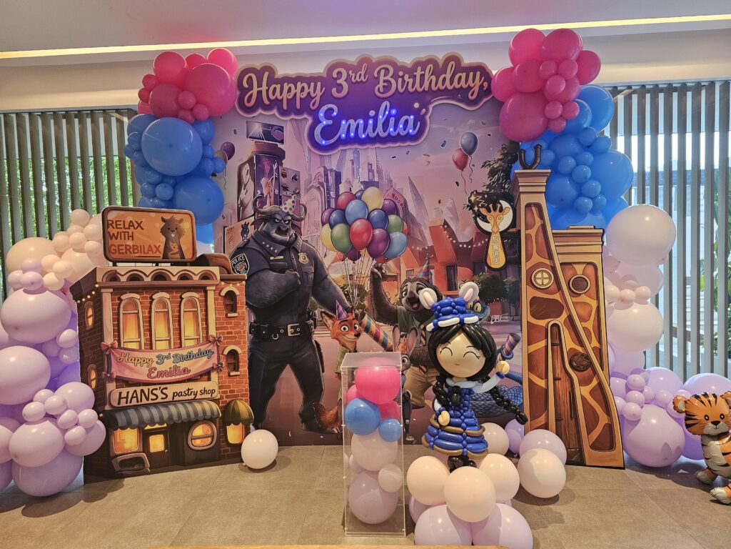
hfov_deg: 73.9
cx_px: 366
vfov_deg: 58.9
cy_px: 274
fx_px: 486
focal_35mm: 23
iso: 500
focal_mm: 6.3
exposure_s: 1/100
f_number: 1.7
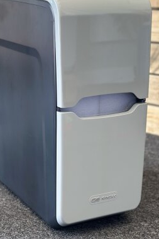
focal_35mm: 79
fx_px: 523
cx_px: 68
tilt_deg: -15.0
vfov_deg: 25.7
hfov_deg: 17.3
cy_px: 118
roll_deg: -0.6
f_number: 1.78
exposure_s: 1/96
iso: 125
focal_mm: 6.86
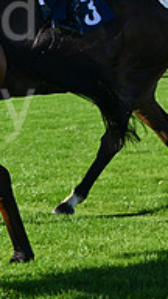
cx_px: -163
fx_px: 1750
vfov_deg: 9.7
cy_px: 29
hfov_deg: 5.4
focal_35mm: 221
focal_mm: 70
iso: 400
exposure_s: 1/1600
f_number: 5.6
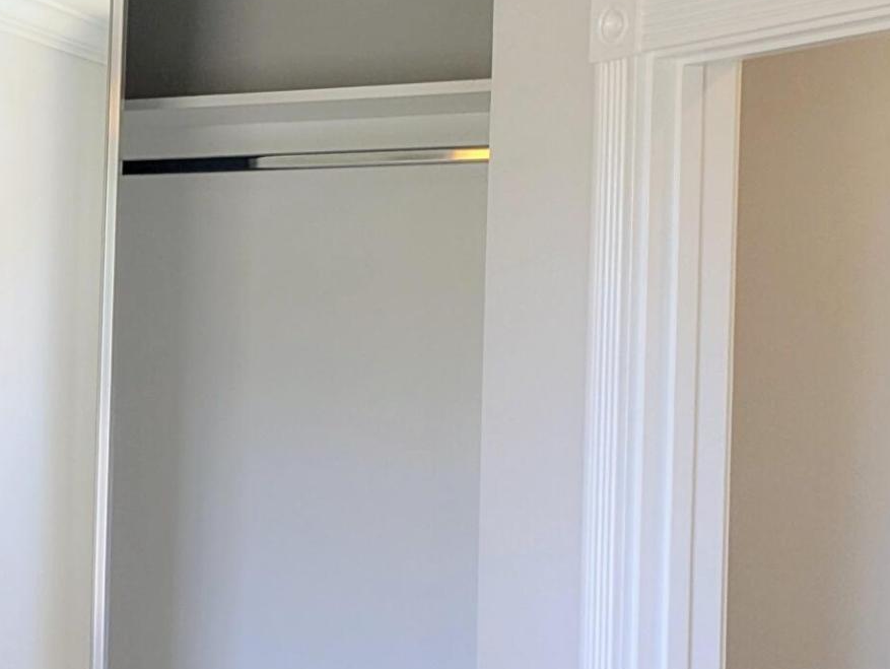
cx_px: -521
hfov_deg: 19.9
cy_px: 351
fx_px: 2110
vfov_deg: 18.0
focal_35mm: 82
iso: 75
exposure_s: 1/120
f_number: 1.89
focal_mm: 5.43
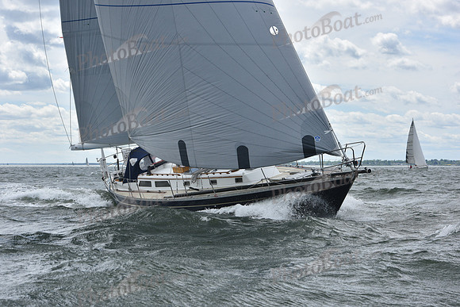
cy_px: 154
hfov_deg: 22.1
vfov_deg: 14.9
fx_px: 1176
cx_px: 230
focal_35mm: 92
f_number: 8
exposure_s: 1/1250
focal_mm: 92
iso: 320
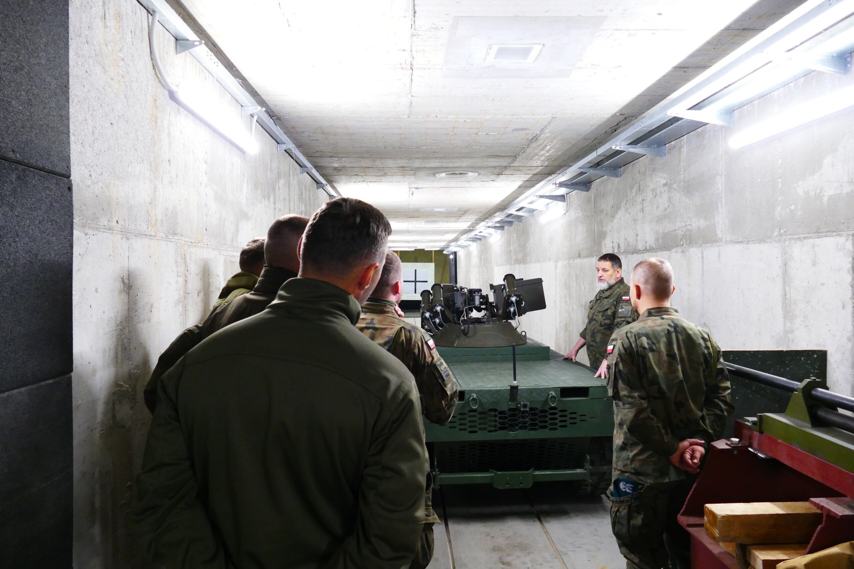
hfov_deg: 71.5
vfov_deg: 51.3
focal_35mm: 25
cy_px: 284
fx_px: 593
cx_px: 427
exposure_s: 1/60
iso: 1000
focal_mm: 9.12
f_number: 2.8
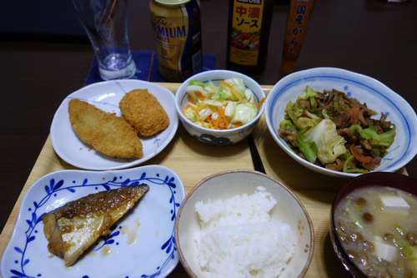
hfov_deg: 65.5
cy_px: 139
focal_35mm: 28
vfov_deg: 46.4
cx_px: 208
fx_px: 324
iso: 250
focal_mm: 10.4
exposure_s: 1/30
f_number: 1.8
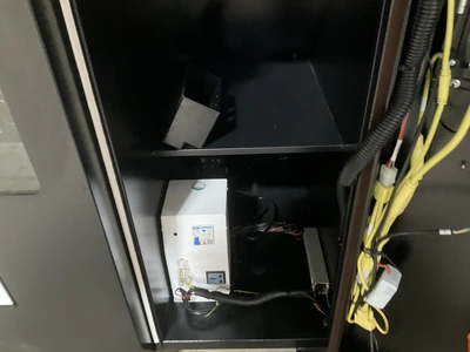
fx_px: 394
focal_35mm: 29
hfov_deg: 61.7
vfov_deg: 48.2
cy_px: 176
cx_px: 235
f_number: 1.8
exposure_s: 1/30
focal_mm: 3
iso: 500
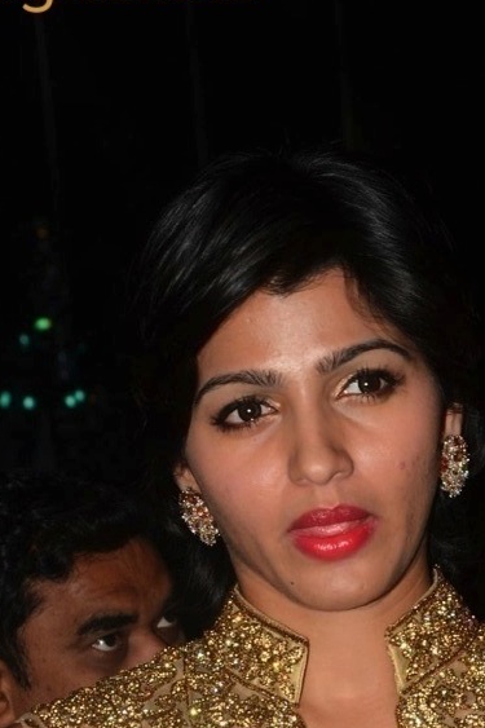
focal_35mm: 212
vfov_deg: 9.6
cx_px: 332
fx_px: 4286
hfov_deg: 6.5
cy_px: 712
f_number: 9
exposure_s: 1/160
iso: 200
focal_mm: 66
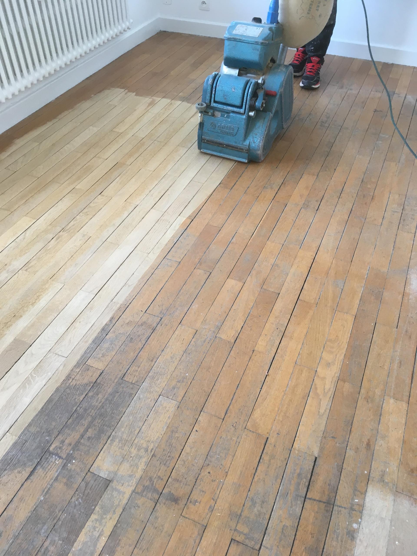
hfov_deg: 48.2
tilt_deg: -42.6
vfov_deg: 61.7
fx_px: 466
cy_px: 278
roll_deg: +0.7
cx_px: 208
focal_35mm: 29
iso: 50
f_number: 2.2
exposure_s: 1/33
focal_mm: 4.15
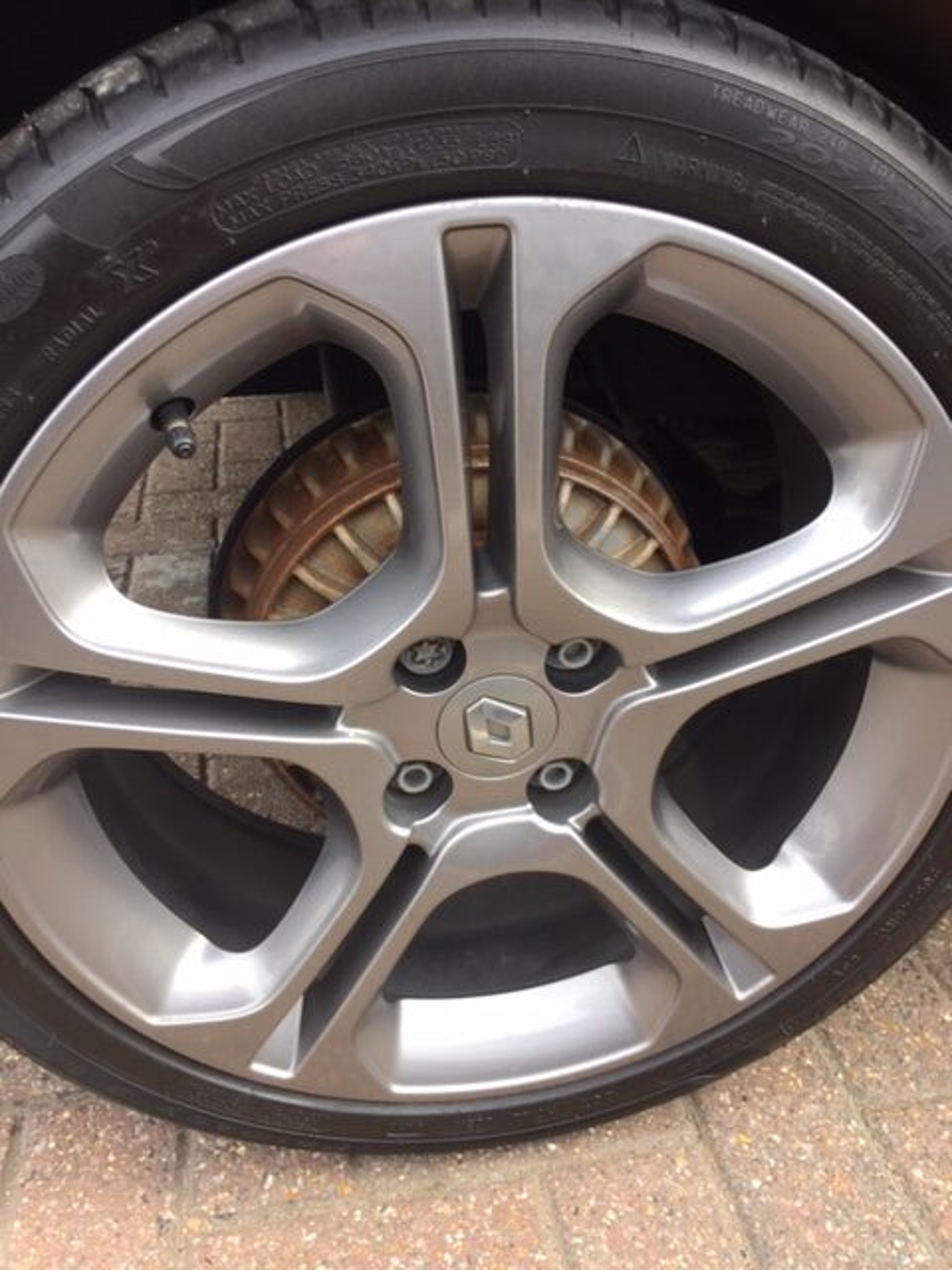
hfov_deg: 48.2
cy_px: 635
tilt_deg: -31.2
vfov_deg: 61.7
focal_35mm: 29
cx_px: 476
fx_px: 1063
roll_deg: +2.6
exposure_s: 1/163
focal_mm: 4.15
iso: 32
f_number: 2.2
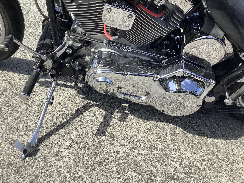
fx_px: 219
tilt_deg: -37.9
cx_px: 122
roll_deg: -15.7
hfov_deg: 58.4
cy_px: 92
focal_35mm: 31
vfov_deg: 45.4
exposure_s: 1/1148
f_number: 2.4
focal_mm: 3.3
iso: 25
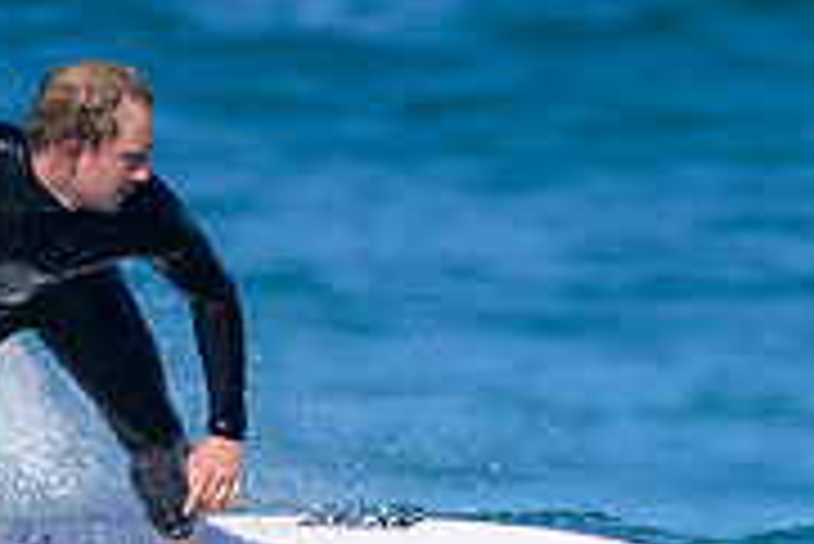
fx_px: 79879
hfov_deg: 0.6
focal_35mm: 3530
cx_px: 401
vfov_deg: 0.4
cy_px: 690
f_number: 6.3
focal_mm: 800
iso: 250
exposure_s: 1/2000
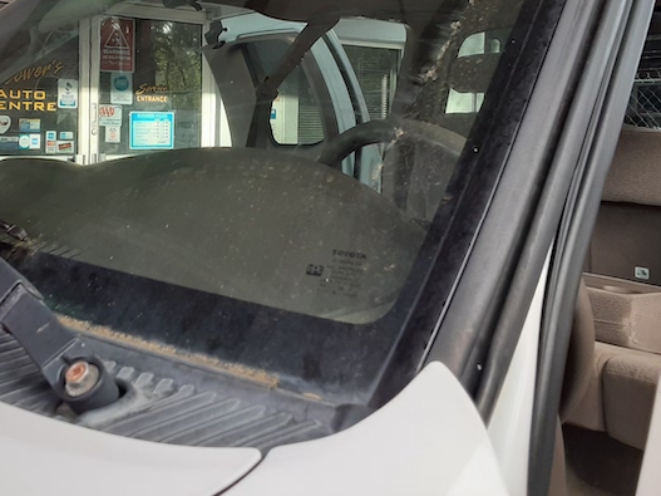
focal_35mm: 41
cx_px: 223
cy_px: 122
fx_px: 783
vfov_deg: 34.4
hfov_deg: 45.1
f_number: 1.9
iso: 80
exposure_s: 1/120
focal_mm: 2.91
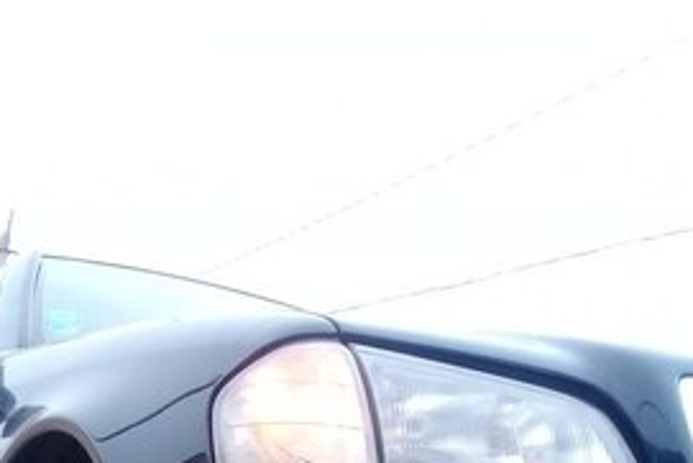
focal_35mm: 59
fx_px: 1136
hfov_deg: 33.8
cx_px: 281
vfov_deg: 20.6
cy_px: 629
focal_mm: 3.3
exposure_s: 1/267
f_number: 2.2
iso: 64
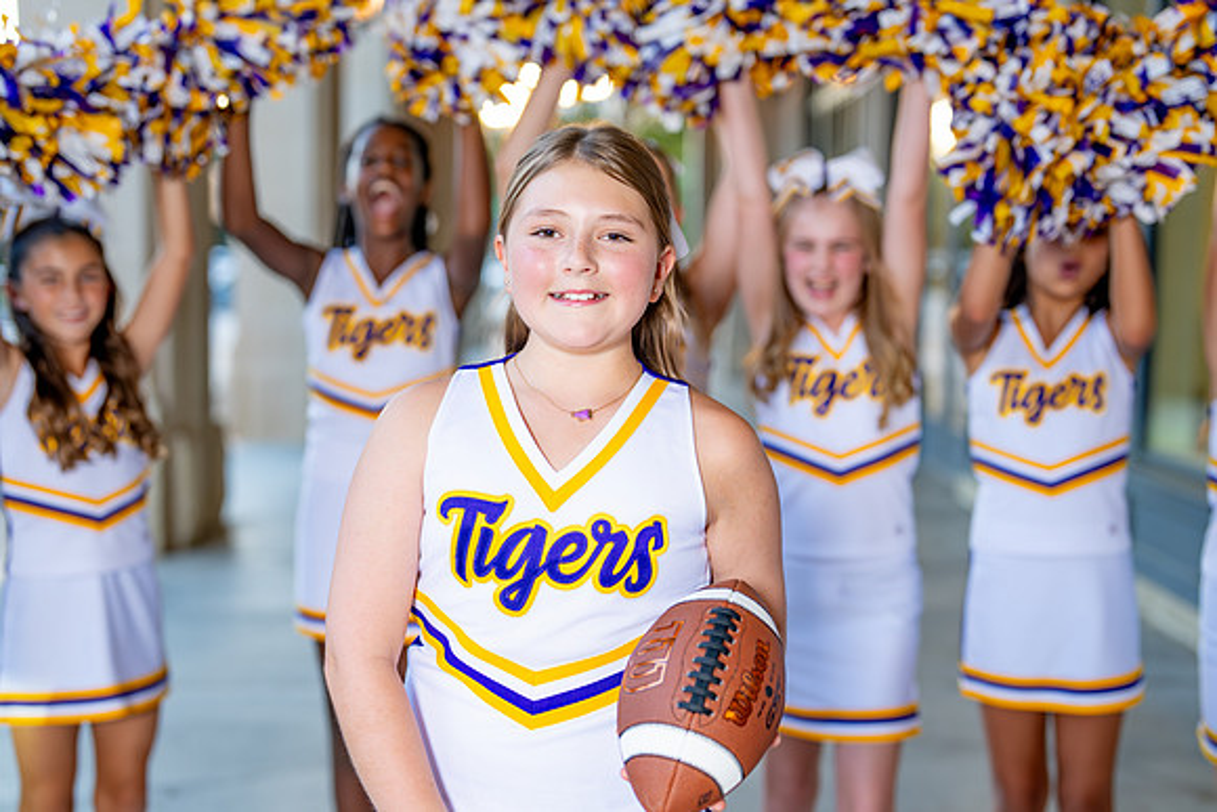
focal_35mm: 50
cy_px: 406
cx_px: 608
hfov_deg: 39.6
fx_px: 1691
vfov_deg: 27.0
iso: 320
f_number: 2
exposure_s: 1/400
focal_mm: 50
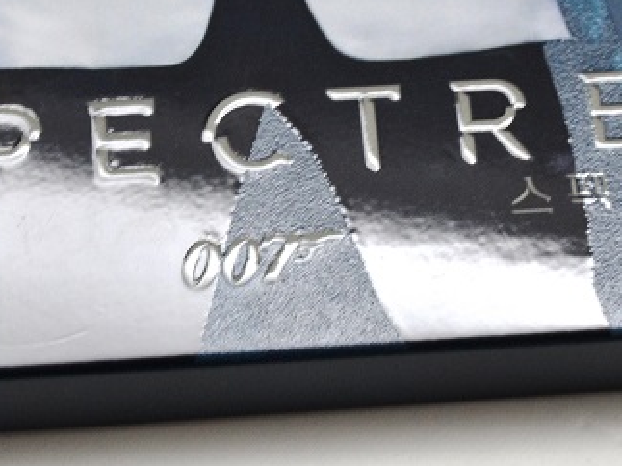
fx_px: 3574
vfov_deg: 7.4
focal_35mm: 199
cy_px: 81
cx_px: 285
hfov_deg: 9.9
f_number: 5
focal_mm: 52
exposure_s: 1/15
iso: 640
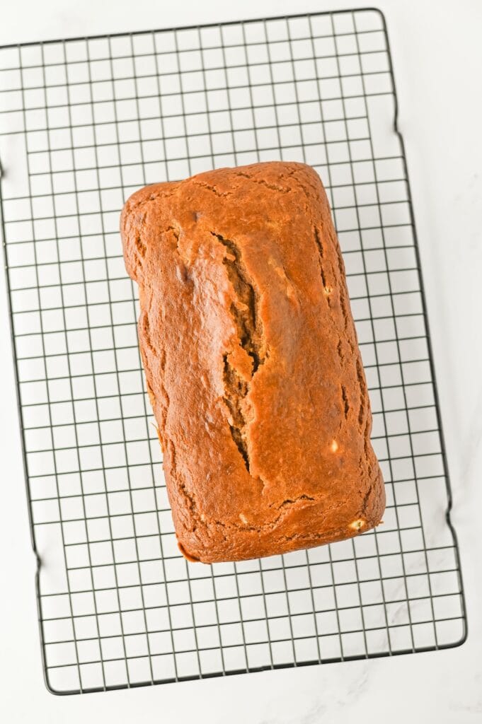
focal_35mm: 50
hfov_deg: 26.9
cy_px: 362
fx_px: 1006
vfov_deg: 39.6
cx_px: 241
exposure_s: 1/200
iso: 360
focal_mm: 50
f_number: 3.5
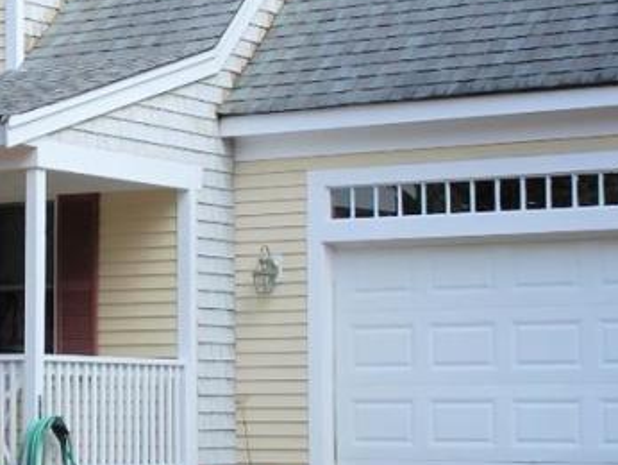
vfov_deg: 11.6
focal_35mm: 128
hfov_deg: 15.2
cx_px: 55
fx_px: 2287
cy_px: 194
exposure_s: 1/125
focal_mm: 24
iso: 160
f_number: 5.6
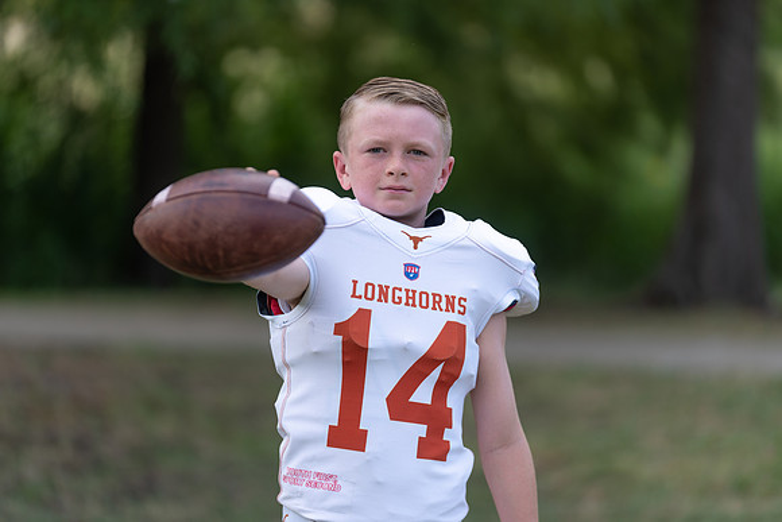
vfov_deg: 8.2
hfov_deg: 12.3
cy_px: 261
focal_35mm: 167
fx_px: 3628
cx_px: 391
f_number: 2.8
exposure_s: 1/400
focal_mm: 167
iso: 100
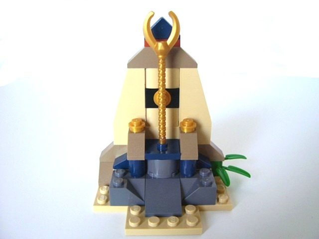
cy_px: 120
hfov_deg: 54.0
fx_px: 313
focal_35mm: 34
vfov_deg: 41.8
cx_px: 160
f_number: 2.7
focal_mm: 5.6
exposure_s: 1/15
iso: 160
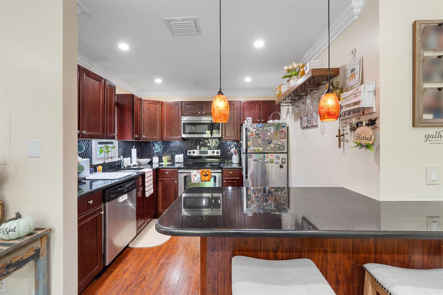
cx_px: 222
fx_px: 172
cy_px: 148
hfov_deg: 104.3
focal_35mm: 14
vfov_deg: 81.2
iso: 250
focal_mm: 14
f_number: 9
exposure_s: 1.3
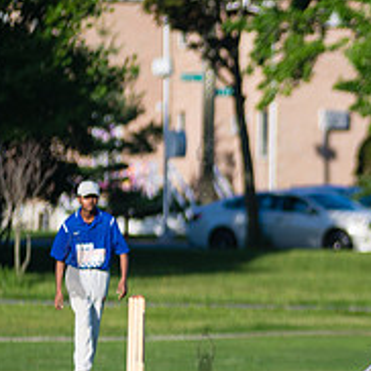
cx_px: 467
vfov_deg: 3.2
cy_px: 264
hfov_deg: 3.2
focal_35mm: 541
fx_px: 6560
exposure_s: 1/3200
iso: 200
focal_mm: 200
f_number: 2.8
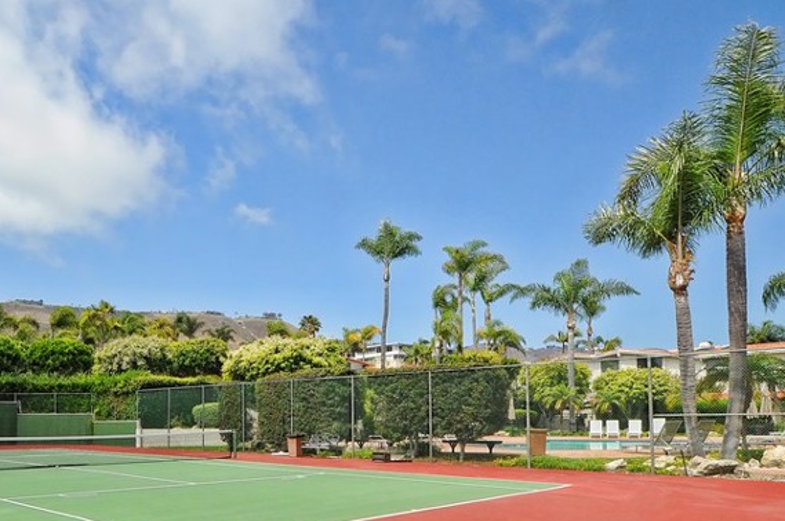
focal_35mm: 27
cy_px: 326
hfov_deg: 65.6
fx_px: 588
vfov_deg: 47.4
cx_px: 259
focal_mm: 10
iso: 320
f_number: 14
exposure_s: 1/320
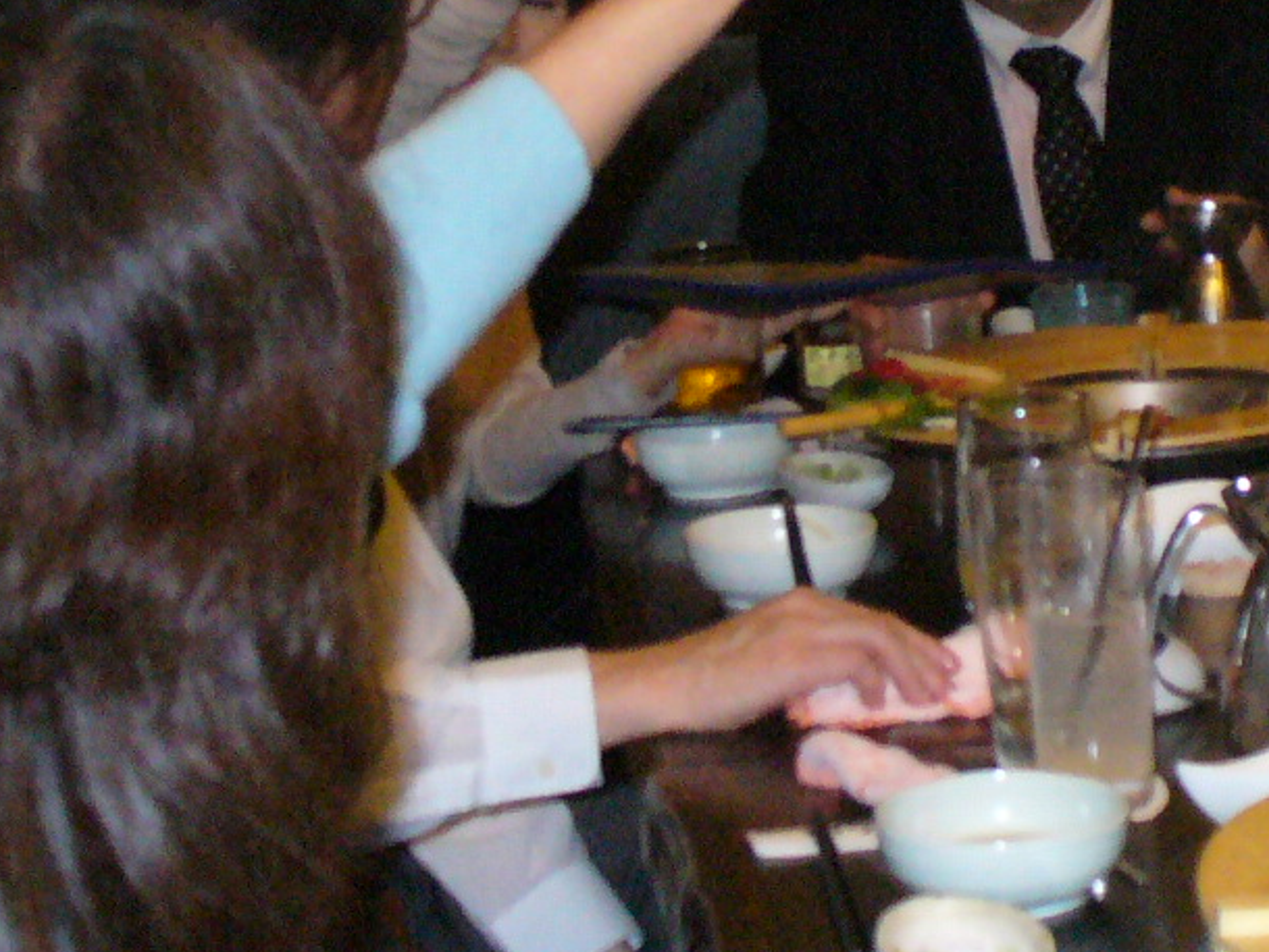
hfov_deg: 20.1
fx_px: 3557
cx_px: 953
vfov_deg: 15.2
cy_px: 185
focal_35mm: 97
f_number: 2.8
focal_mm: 6.1
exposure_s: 1/60
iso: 400
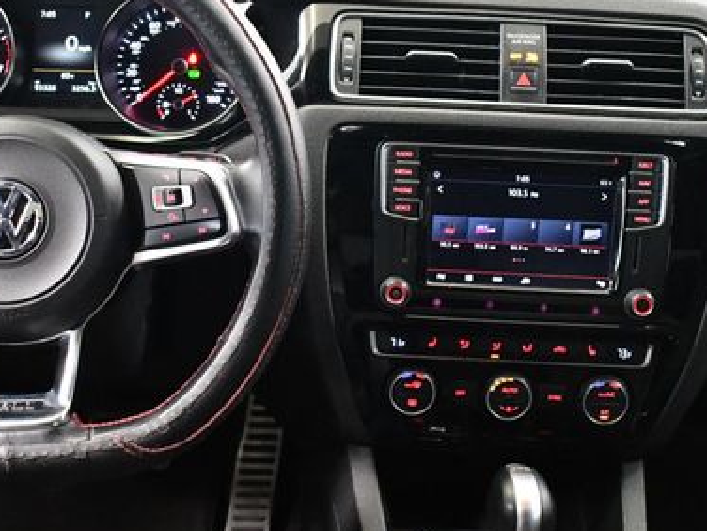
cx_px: 273
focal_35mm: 59
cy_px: 237
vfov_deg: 24.8
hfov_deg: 32.6
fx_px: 1205
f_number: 3.5
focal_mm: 18
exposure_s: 1/60
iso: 5600
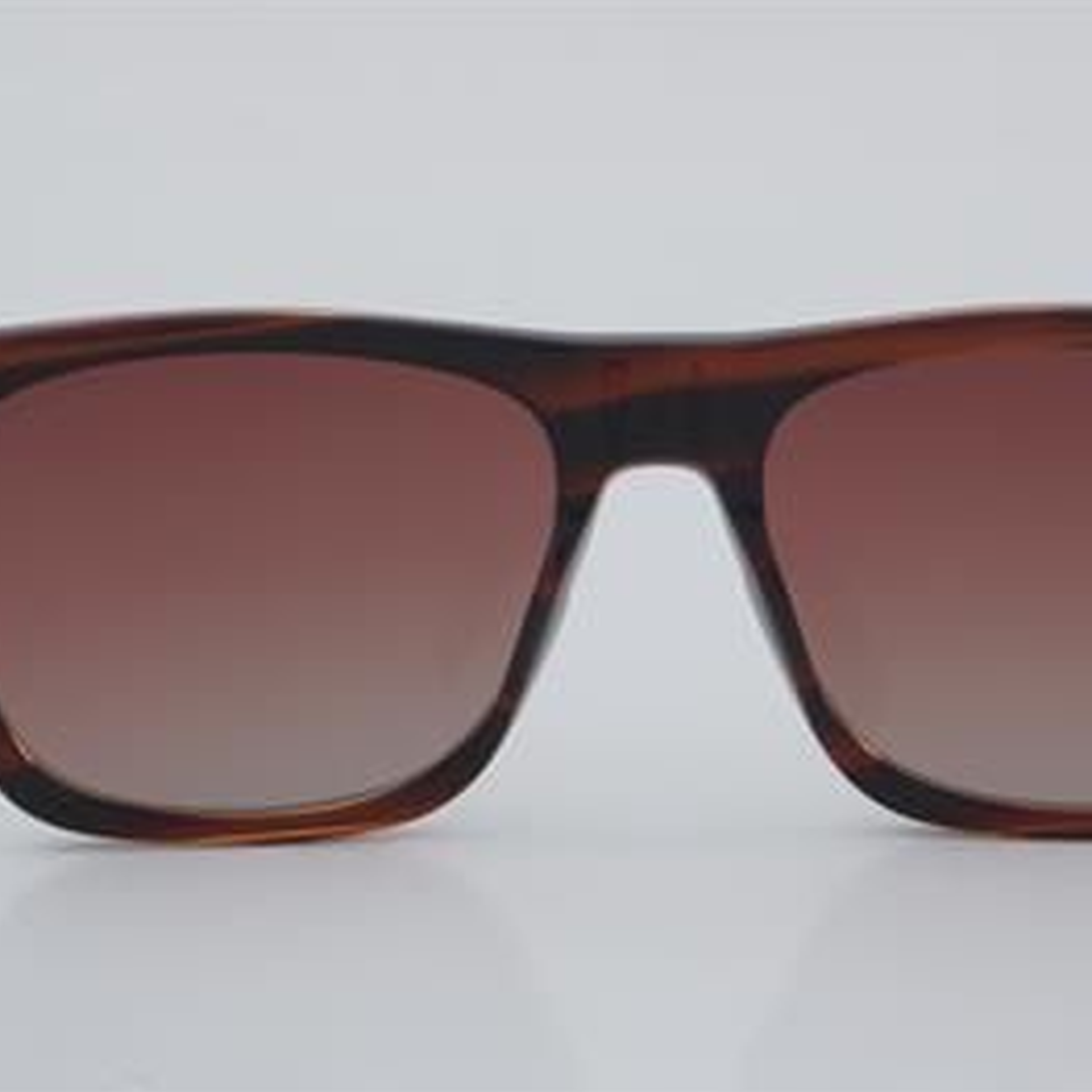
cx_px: 664
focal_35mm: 107
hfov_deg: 16.3
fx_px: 3806
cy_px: 548
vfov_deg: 16.3
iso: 100
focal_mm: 55
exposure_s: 1/4
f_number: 32
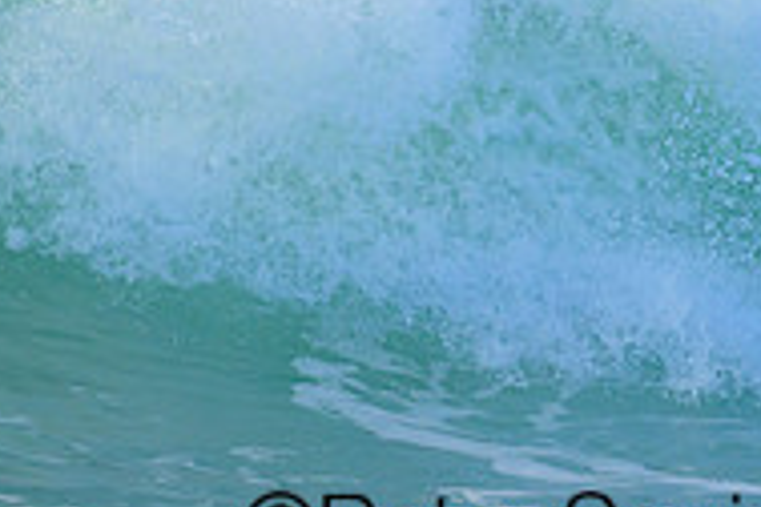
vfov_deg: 0.4
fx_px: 72839
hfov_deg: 0.6
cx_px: 556
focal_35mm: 3446
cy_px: -139
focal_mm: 1120
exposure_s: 1/1250
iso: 900
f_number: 9
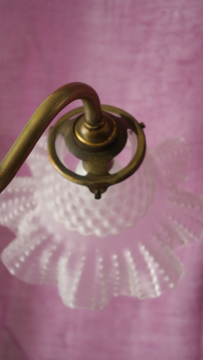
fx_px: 785
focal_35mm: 82
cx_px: 95
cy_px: 180
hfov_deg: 14.7
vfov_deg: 25.9
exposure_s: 1/30
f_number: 5.6
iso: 1600
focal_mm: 50
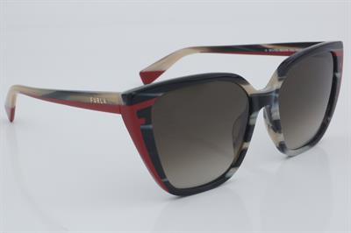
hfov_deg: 24.6
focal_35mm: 82
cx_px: 176
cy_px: 116
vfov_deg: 16.5
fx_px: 804
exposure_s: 1/4
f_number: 32
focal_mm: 55
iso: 100
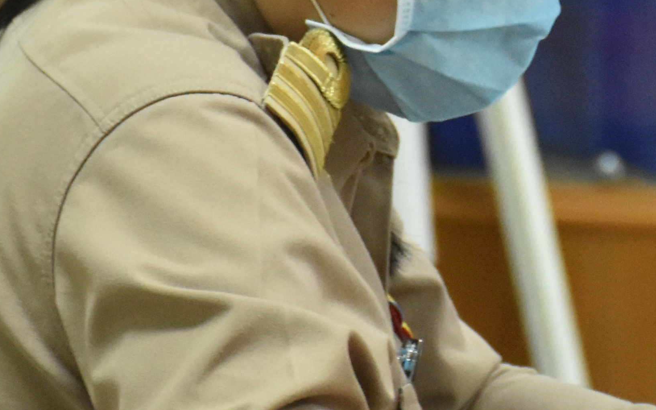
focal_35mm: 535
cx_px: 566
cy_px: 73
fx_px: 9562
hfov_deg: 3.9
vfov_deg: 2.5
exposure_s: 1/125
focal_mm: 95
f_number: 5.3
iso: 3200
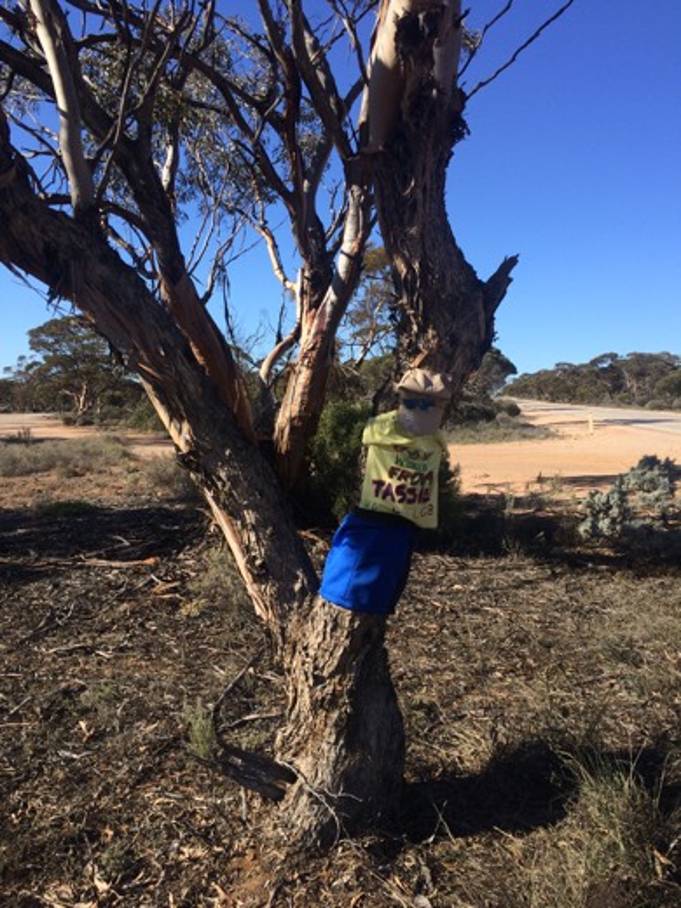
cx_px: 340
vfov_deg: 61.7
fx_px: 761
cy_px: 454
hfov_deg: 48.2
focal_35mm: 29
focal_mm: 4.15
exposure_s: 1/1466
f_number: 2.2
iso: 32
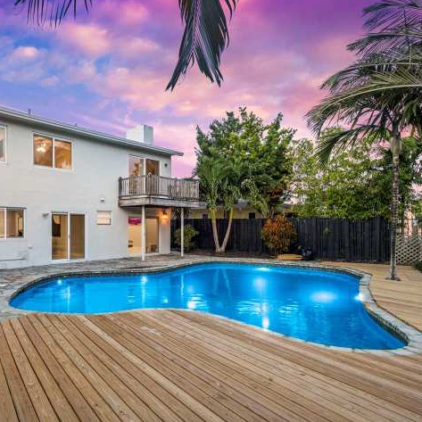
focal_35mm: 23
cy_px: 227
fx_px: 317
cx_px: 91
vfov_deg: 67.2
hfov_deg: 62.2
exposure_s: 1/10
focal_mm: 16
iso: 640
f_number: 8
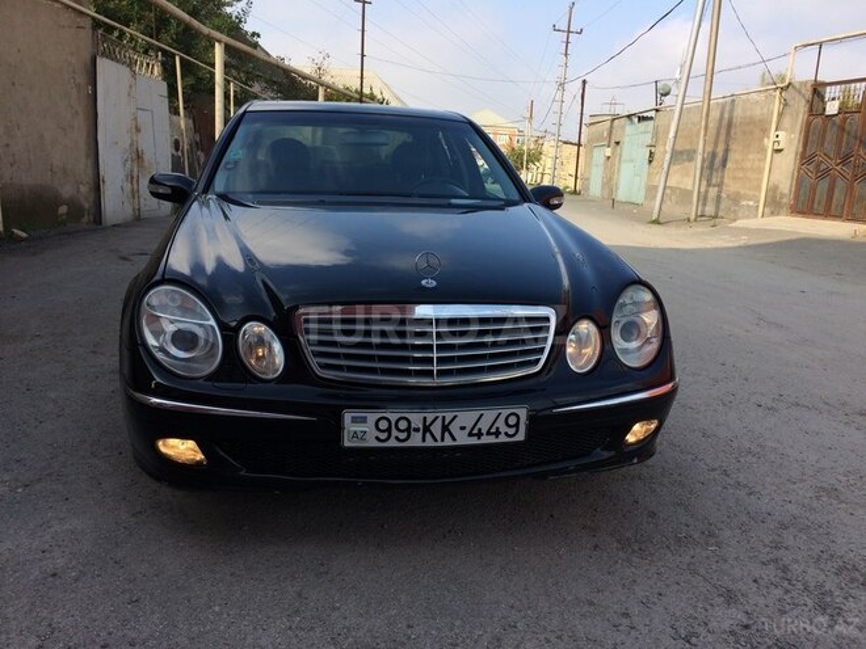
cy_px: 324
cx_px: 433
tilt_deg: -12.7
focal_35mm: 29
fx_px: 726
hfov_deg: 61.7
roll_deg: -3.4
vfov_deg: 48.2
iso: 32
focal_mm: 4.15
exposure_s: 1/1080
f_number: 2.2
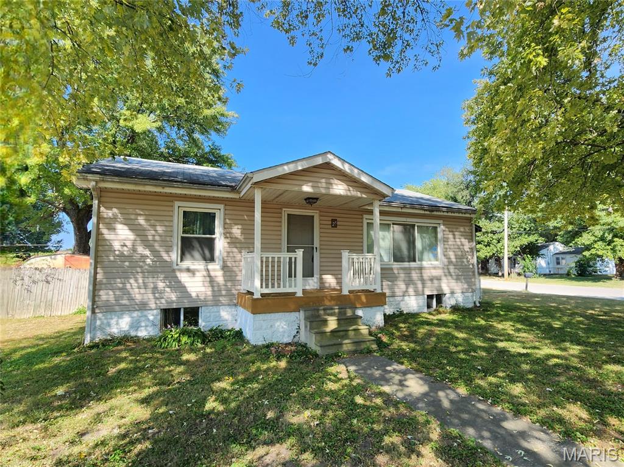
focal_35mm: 13
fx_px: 234
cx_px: 312
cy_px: 234
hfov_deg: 106.2
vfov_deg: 89.9
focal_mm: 2.2
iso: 50
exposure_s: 1/588
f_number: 2.2
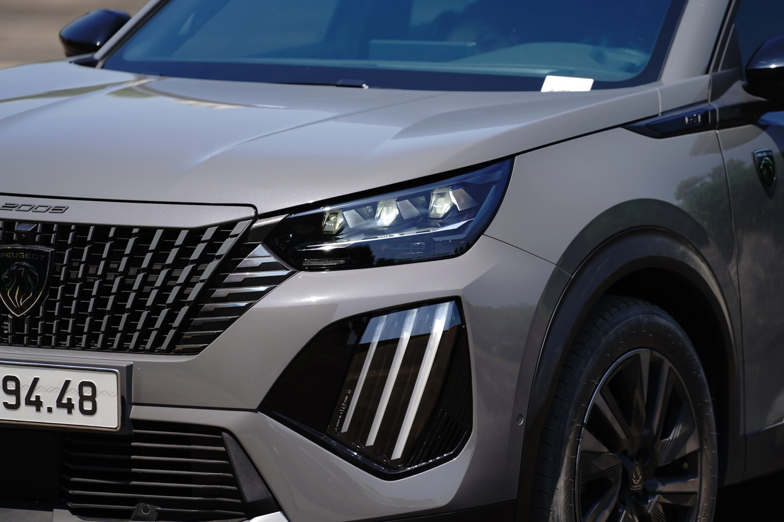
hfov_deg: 10.3
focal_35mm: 200
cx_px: 392
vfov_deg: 6.9
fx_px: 4355
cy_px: 261
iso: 50
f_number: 4
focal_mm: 200
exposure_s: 1/400
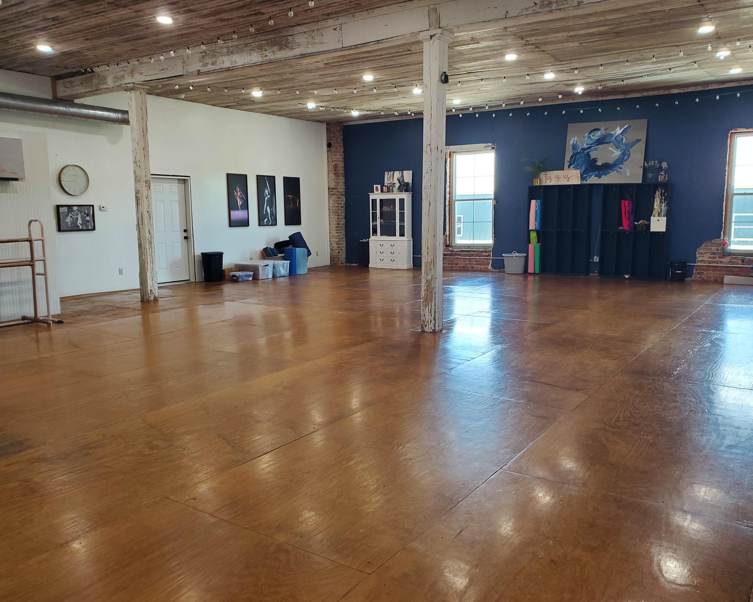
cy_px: 297
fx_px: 624
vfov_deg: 51.5
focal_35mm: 28
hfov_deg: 62.2
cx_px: 383
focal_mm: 4.3
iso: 200
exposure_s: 1/60
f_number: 2.4
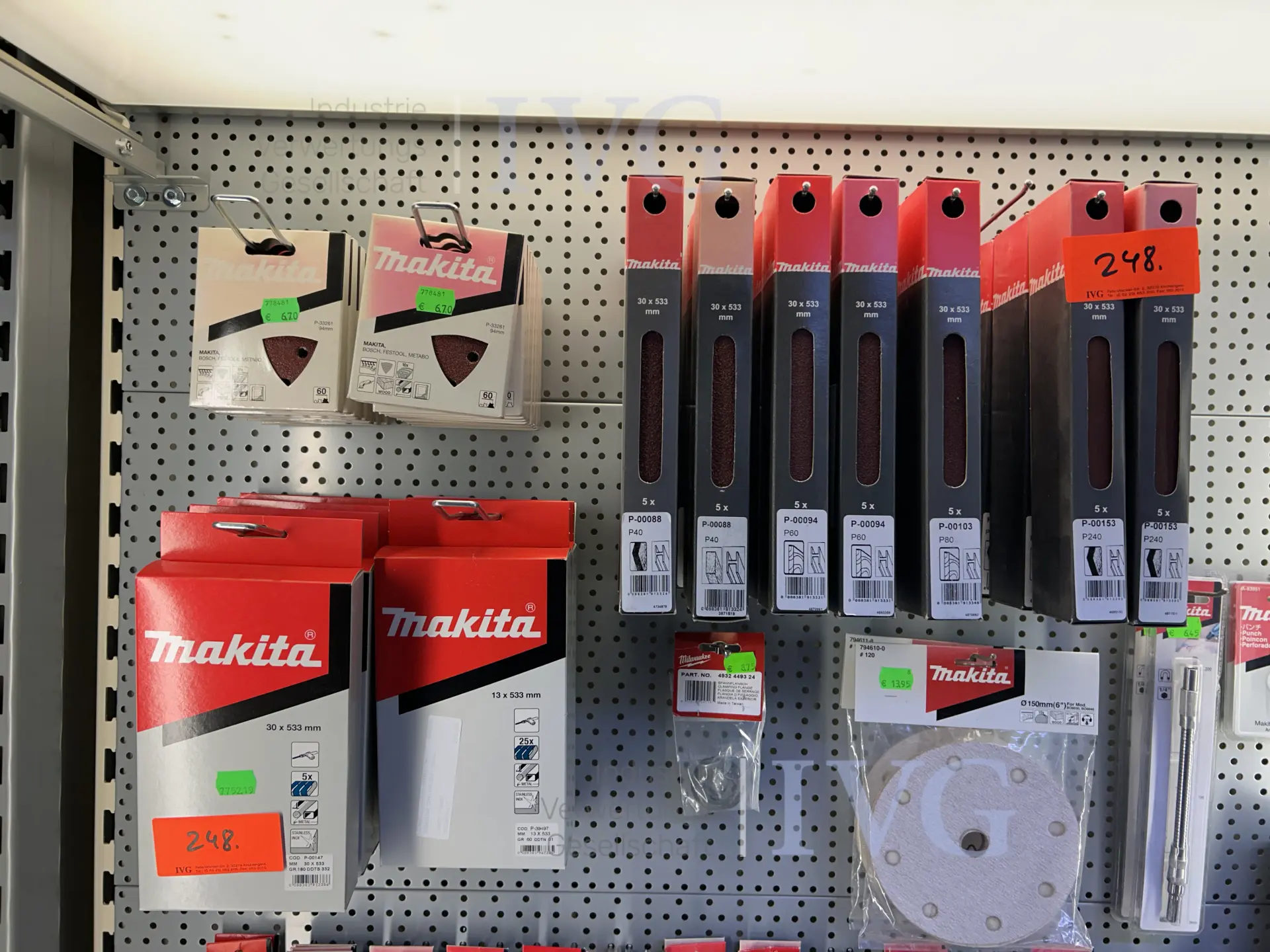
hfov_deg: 67.3
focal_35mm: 26
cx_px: 635
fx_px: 954
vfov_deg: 53.1
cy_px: 476
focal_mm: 5.7
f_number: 1.5
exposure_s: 1/100
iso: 50
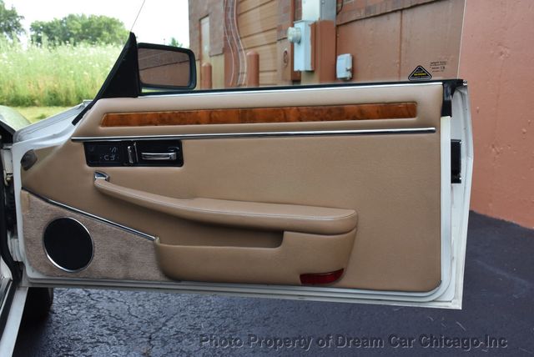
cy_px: 178
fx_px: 601
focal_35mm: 40
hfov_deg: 47.9
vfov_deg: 33.1
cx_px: 267
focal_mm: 27
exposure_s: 1/400
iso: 800
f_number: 8
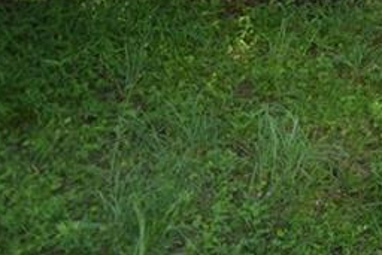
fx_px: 637
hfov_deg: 22.0
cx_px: 674
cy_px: -248
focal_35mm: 60
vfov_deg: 17.0
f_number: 4
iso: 250
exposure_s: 1/125
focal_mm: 10
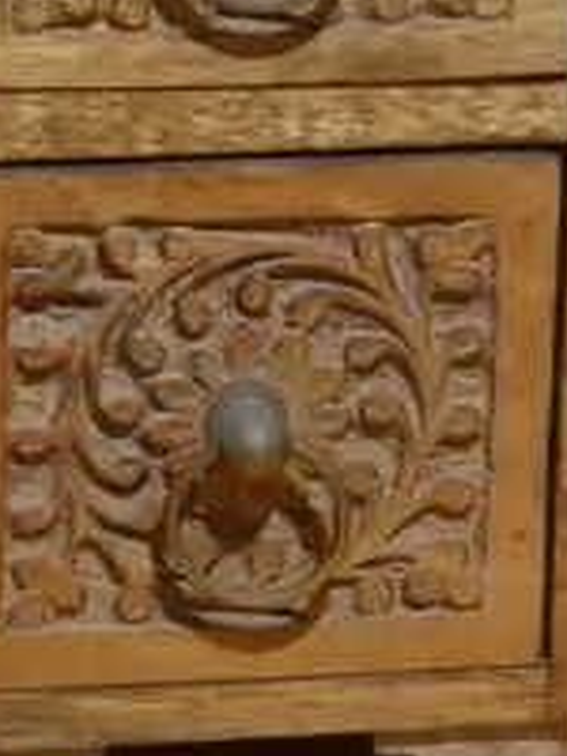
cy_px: -650
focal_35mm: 328
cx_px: 193
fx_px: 7163
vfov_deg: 5.9
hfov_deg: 4.5
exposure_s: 1/80
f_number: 5.4
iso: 1000
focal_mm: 32
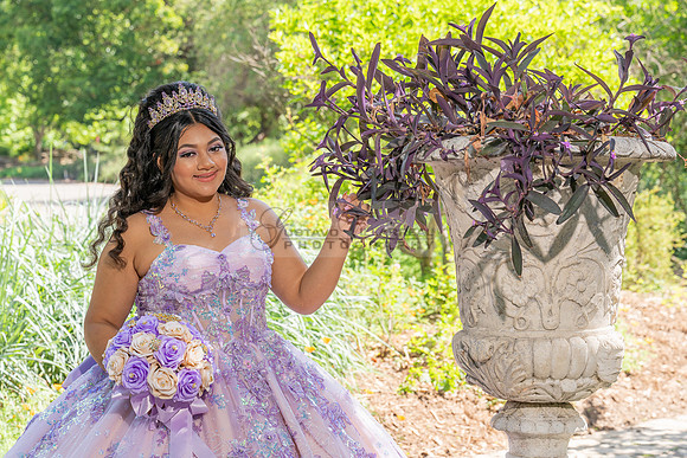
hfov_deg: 25.1
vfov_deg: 16.9
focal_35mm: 81
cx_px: 301
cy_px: 267
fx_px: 1541
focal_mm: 66
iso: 200
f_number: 5.6
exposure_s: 1/200
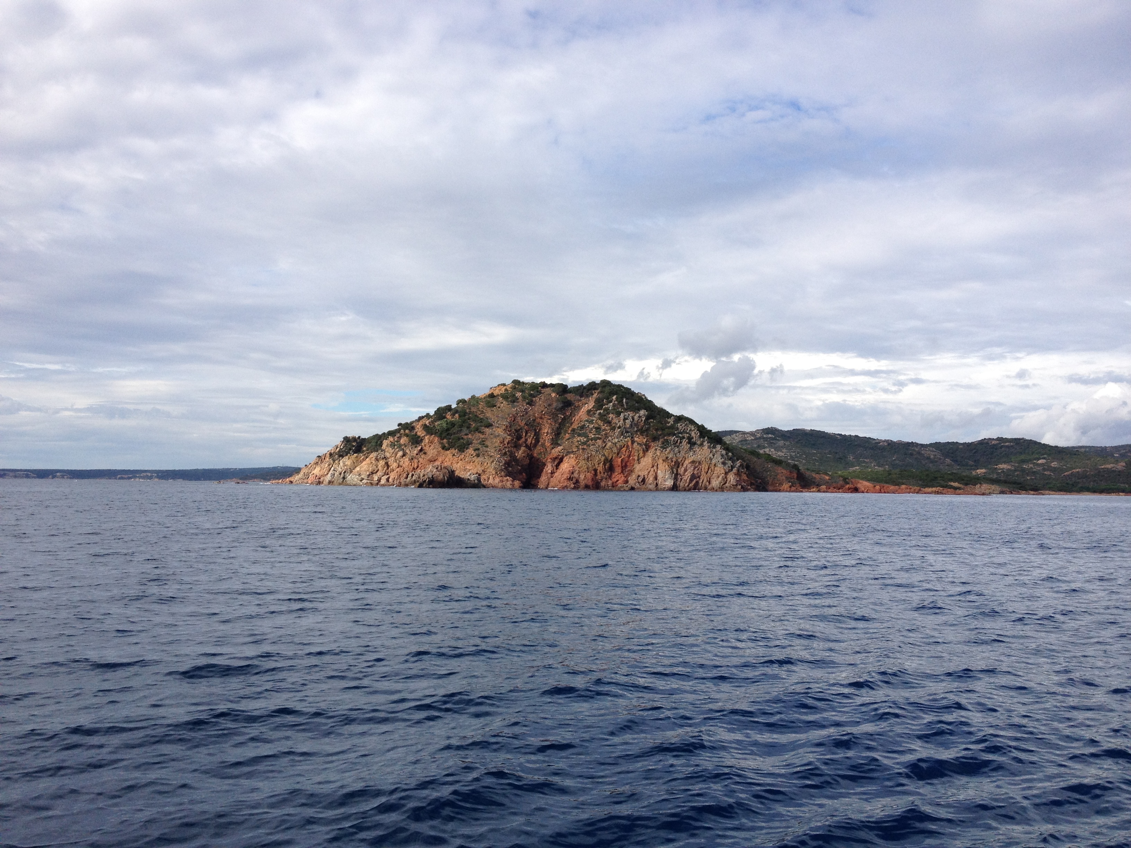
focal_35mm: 35
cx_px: 566
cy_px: 424
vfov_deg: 40.7
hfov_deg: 52.6
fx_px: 1144
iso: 64
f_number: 2.4
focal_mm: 4.28
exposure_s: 1/1783
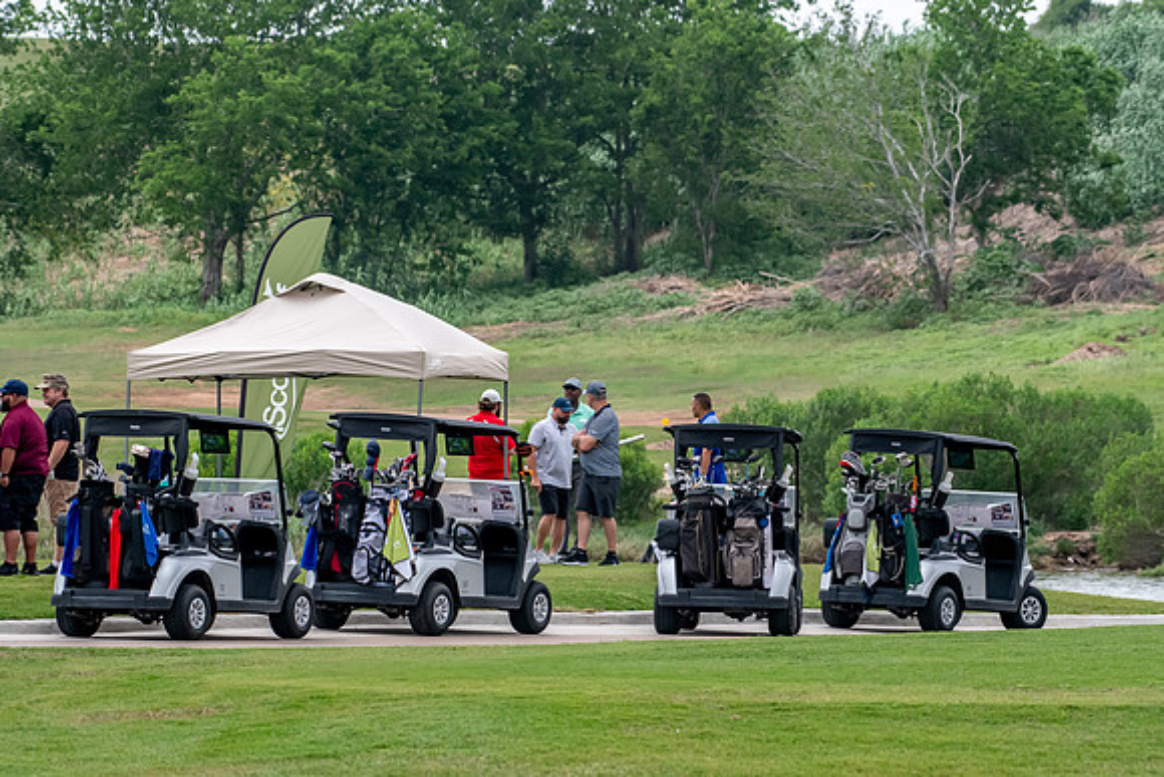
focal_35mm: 300
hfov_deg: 6.9
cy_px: 388
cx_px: 582
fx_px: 9702
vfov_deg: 4.6
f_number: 5.6
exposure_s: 1/2000
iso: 1600
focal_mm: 200
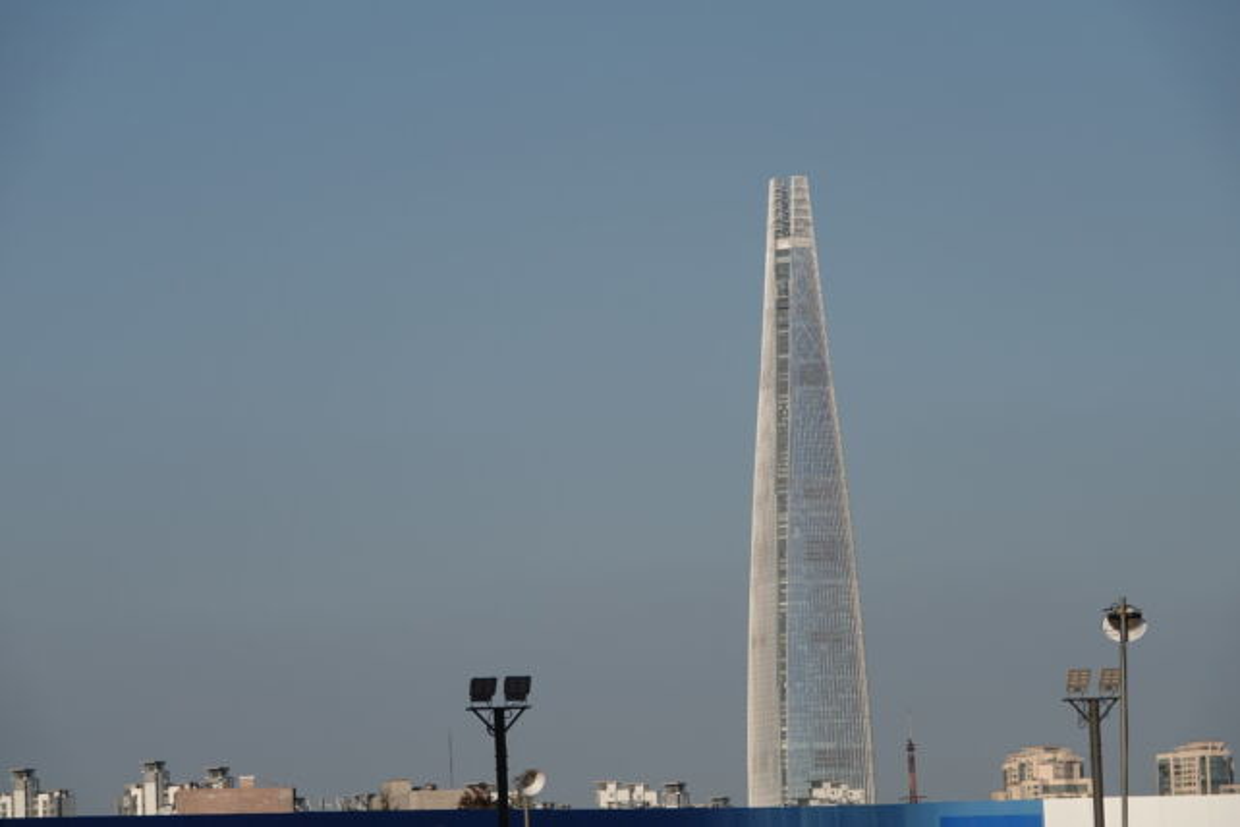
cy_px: 414
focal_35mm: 164
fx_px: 5648
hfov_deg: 12.5
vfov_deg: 8.4
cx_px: 620
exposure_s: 1/1000
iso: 100
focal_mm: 60.29
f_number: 5
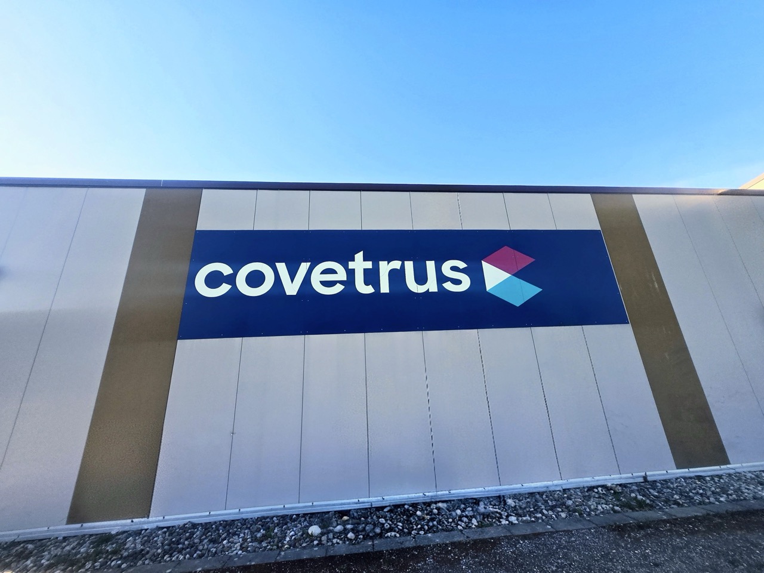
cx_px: 382
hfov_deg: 106.2
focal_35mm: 13
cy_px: 286
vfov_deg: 89.9
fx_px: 287
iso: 50
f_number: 2.2
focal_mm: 1.7
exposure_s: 1/719
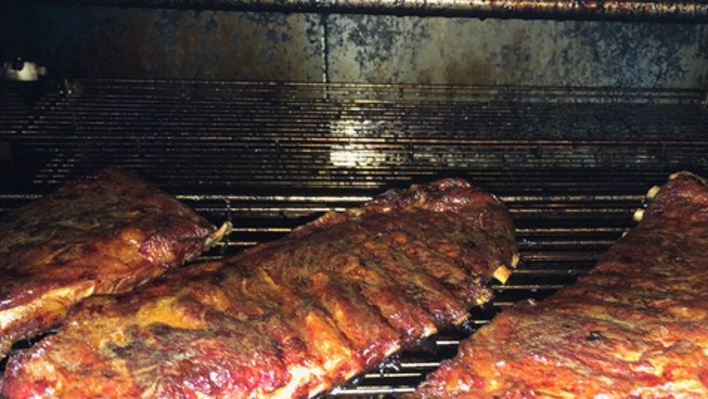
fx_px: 770
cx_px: 449
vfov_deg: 28.4
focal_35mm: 41
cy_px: 323
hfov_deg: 48.8
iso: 125
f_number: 1.8
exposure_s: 1/9
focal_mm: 3.99
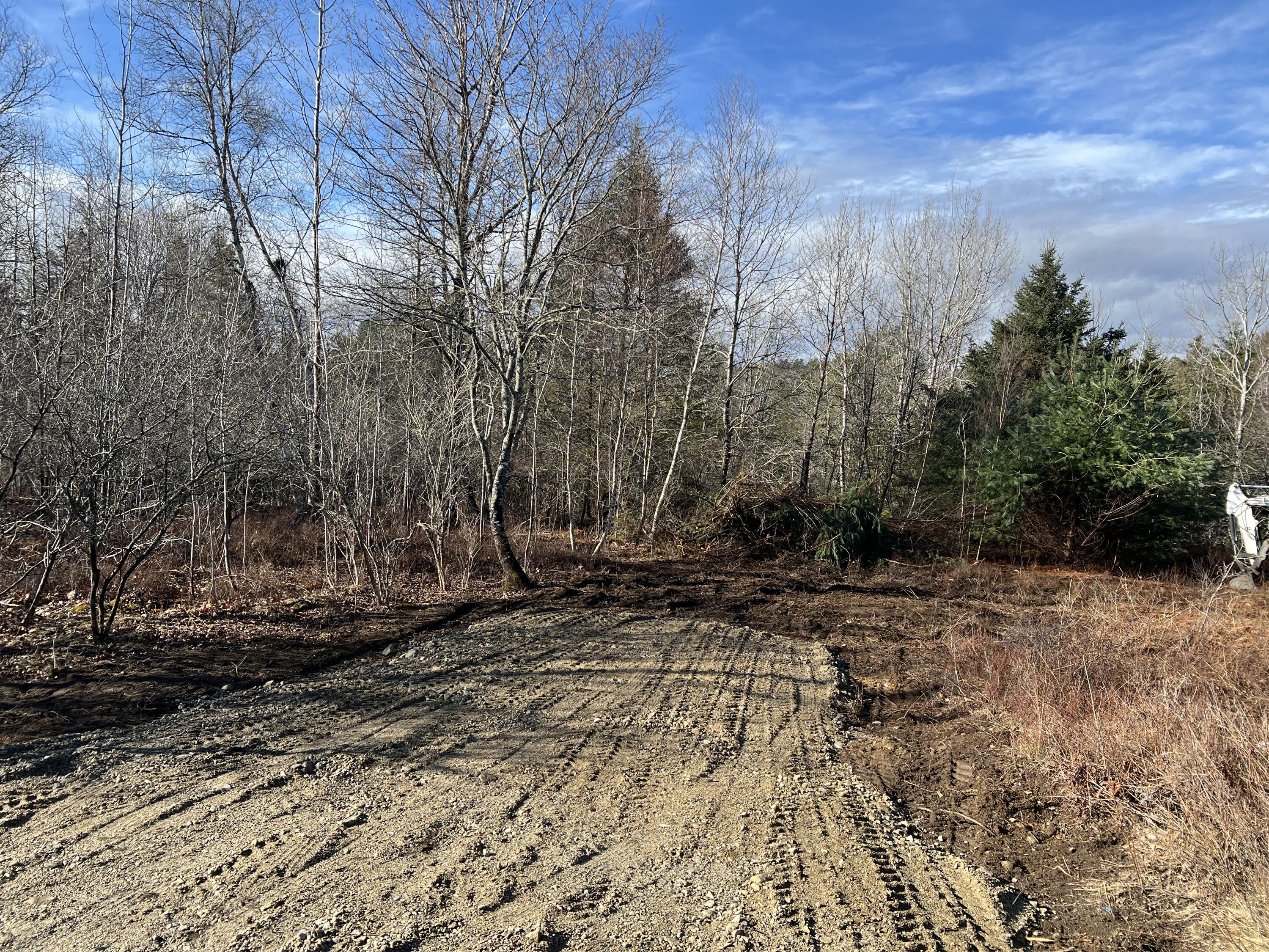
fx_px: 953
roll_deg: -2.4
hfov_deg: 67.3
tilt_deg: -5.2
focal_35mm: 26
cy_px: 476
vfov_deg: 53.1
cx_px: 634
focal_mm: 5.7
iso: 50
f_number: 1.5
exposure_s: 1/1901
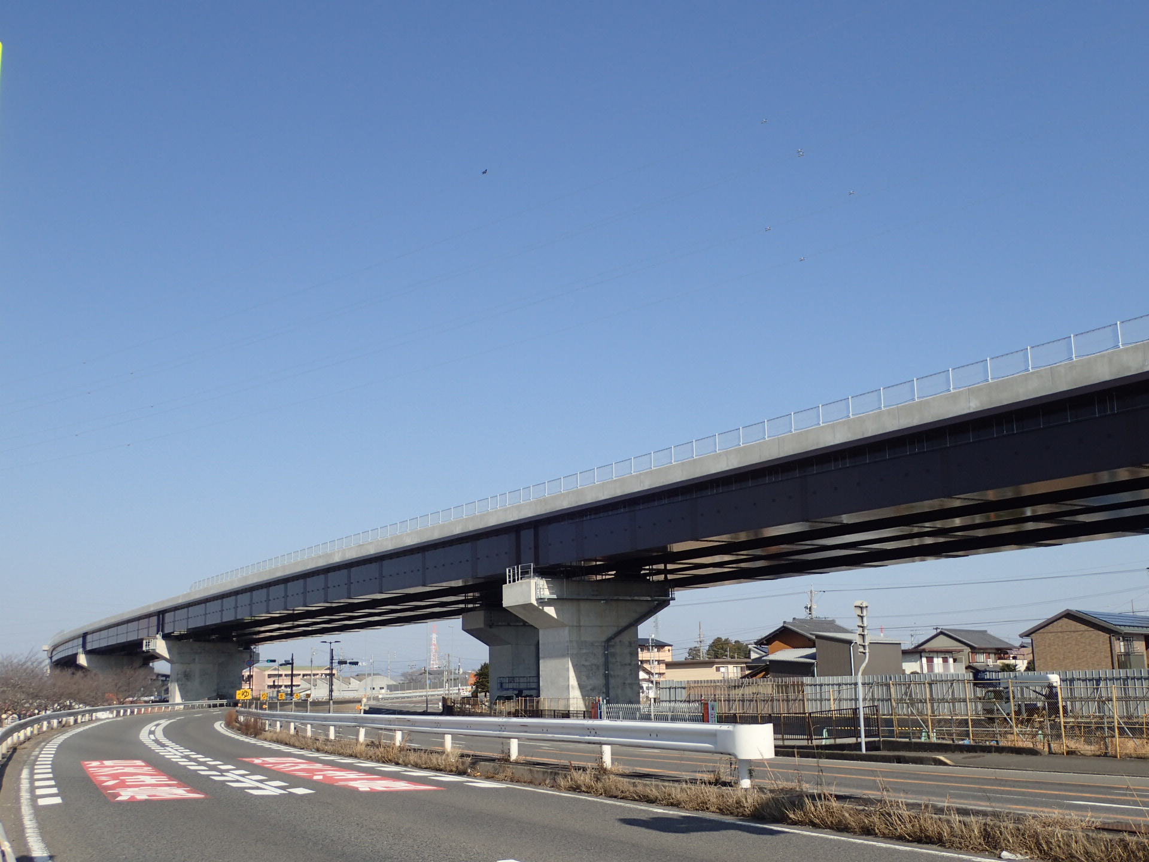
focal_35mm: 38
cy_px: 431
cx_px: 574
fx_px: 1261
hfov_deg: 49.0
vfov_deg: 37.7
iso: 100
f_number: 10
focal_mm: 6.86
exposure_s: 1/125
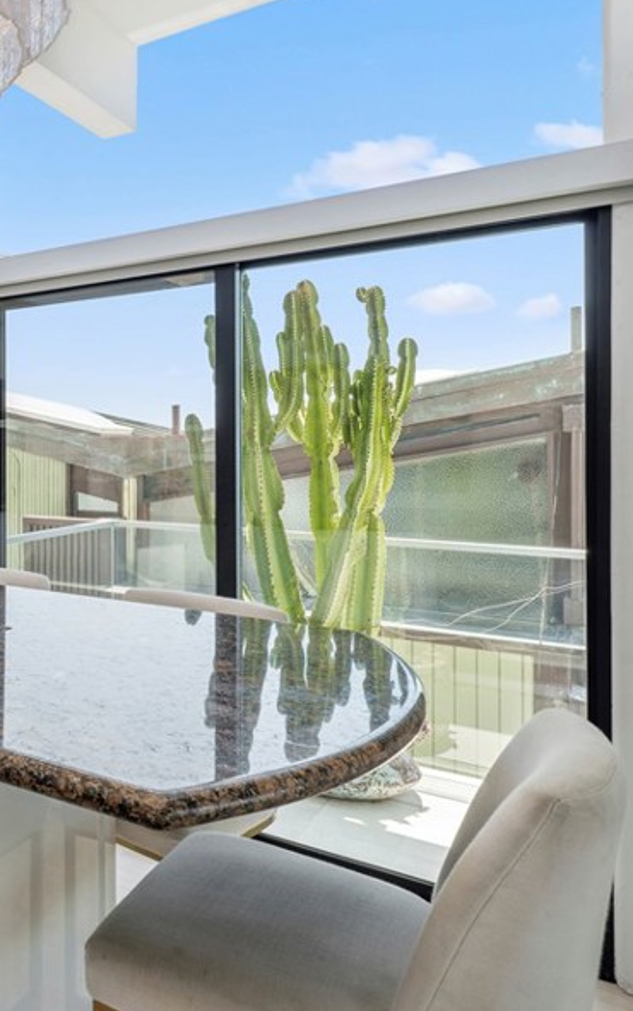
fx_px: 827
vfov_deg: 62.6
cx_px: -205
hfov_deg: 31.4
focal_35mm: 30
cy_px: 436
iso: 160
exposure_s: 1/100
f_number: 9
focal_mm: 17
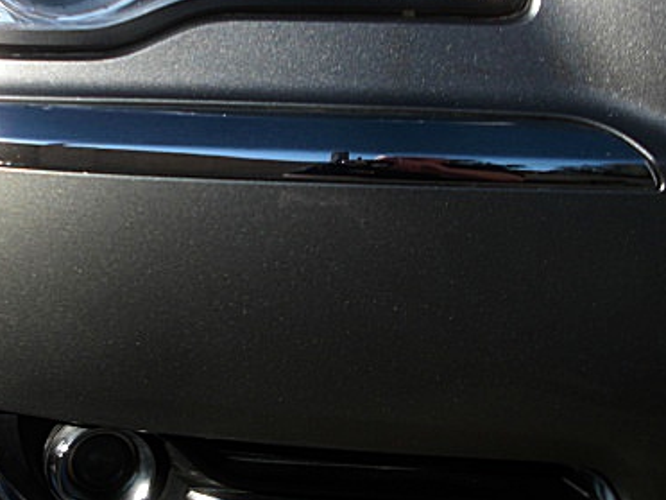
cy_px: 188
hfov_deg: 30.6
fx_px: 1193
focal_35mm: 62
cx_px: 163
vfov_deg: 23.6
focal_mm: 6.3
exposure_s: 1/800
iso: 50
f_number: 2.8
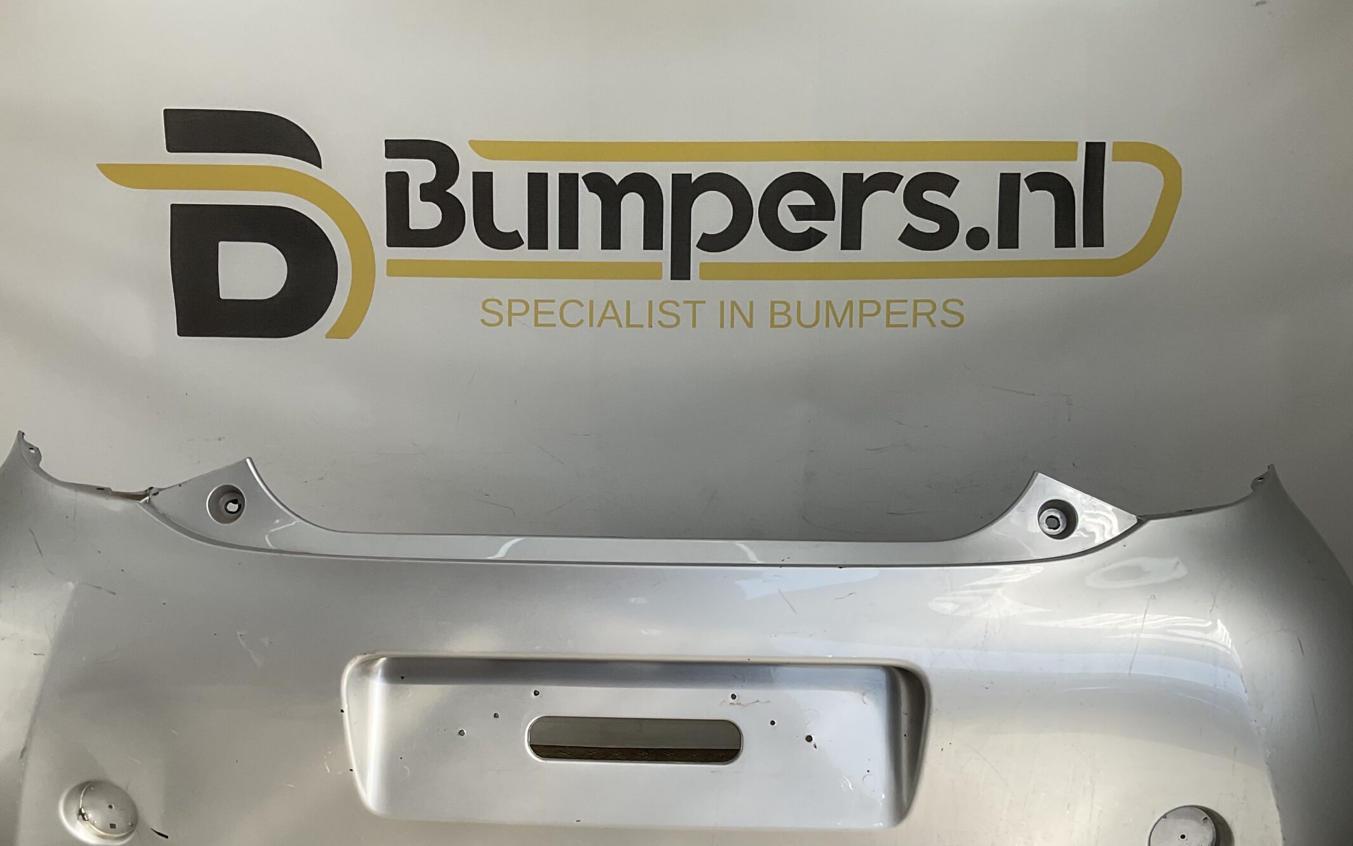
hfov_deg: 52.7
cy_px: 609
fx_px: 1364
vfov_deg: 33.9
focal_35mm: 37
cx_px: 630
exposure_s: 1/869
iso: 16
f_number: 1.8
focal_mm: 3
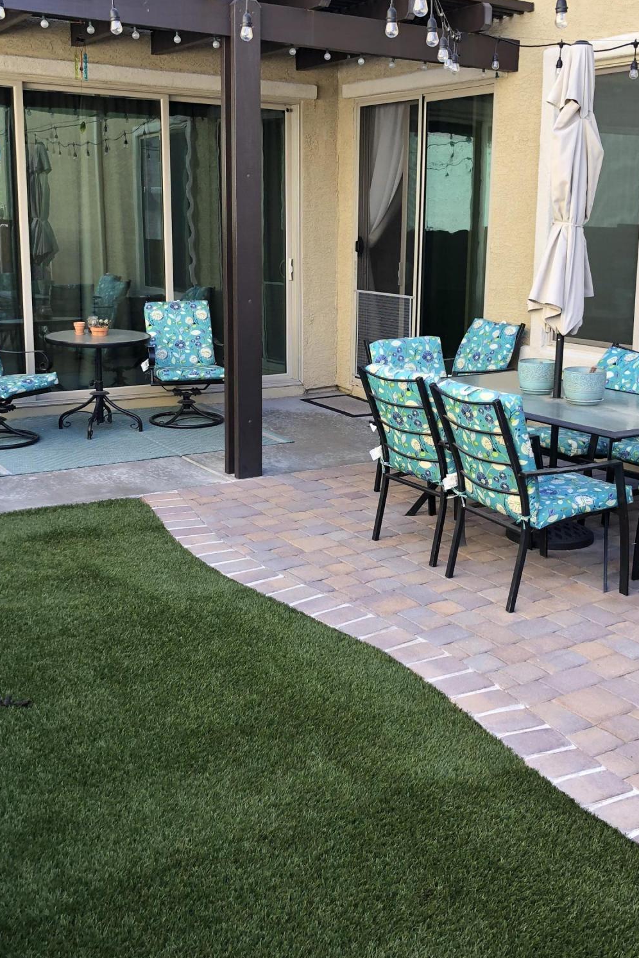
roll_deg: -0.2
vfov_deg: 49.5
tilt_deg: -10.1
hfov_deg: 34.2
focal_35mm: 39
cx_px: 354
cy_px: 432
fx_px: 1038
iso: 20
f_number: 1.8
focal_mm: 3.99
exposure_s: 1/120
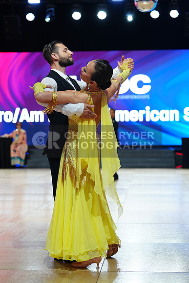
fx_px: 551
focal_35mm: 70
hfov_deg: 19.5
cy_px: 142
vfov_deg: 28.8
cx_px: 94
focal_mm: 70
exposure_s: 1/400
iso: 640
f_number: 2.8
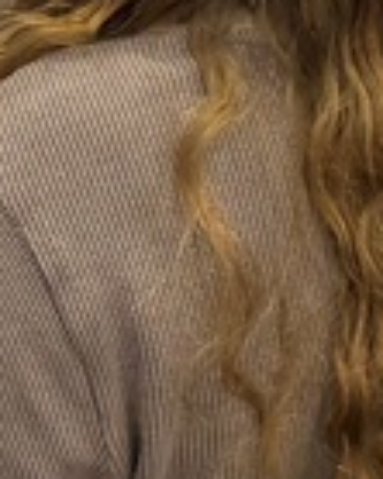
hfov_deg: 8.6
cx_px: -293
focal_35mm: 173
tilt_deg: -12.7
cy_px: -245
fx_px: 2454
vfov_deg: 10.7
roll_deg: +2.8
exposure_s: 1/60
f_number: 1.78
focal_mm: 6.76
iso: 250
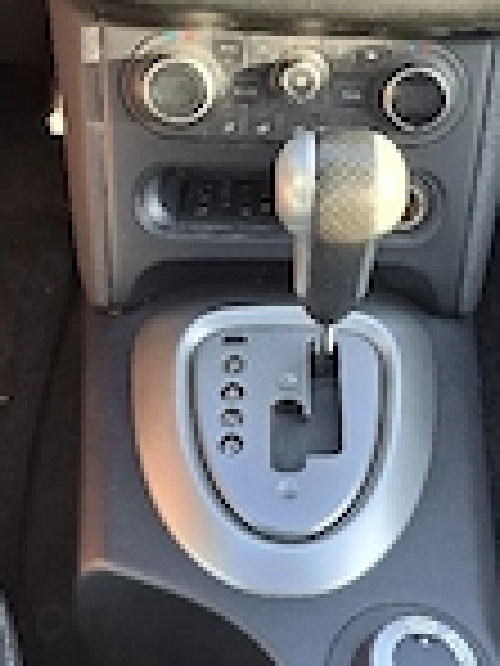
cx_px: 365
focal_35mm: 65
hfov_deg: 22.4
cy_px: 58
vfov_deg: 28.6
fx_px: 1252
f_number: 1.8
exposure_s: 1/100
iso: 50
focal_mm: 5.23
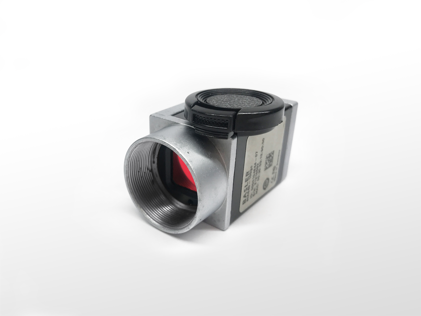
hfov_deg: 63.4
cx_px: 210
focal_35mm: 28
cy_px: 158
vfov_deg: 49.7
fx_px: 341
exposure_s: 1/165
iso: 20
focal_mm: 3.99
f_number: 1.8
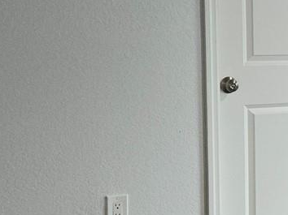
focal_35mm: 104
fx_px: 865
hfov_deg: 16.1
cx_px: 516
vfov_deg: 14.2
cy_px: 96
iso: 250
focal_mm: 5.4
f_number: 1.8
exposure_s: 1/120
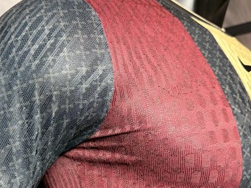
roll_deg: +0.6
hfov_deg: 46.6
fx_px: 290
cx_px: 102
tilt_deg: +2.6
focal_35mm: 40
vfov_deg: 35.6
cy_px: 123
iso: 200
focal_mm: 6.76
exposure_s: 1/50
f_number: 1.78
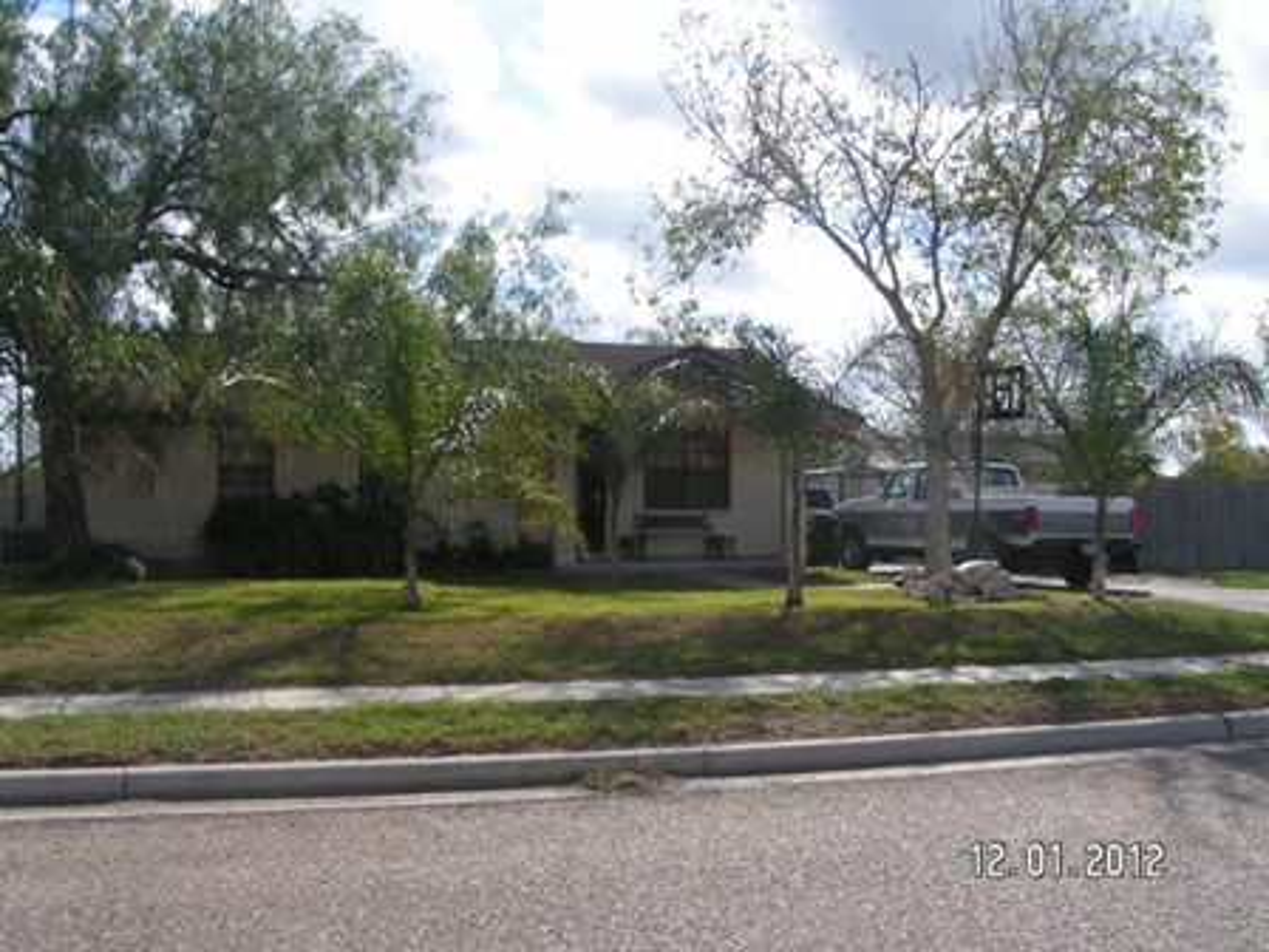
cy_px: 476
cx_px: 634
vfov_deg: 37.7
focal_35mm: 38
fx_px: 1393
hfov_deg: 49.0
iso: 50
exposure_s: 1/400
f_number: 5.6
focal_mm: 5.8
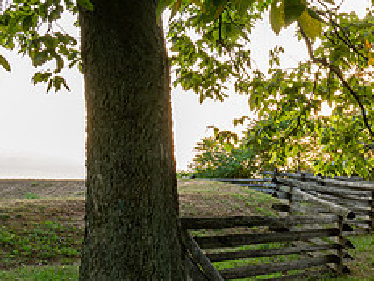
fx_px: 778
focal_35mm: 72
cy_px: 174
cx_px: 392
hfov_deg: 25.4
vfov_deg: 20.4
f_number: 14
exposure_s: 1/2.5
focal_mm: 20
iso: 100
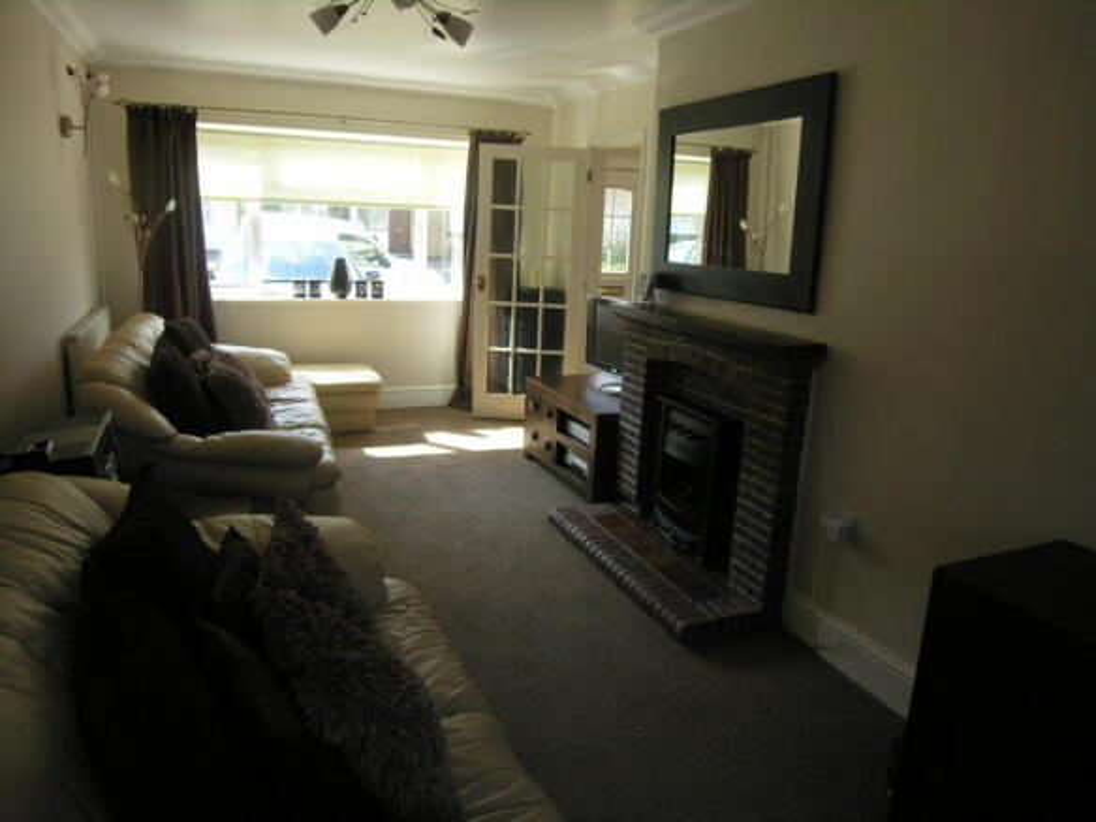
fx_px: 760
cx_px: 548
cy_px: 411
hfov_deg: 71.6
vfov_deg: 56.8
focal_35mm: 24
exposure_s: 1/49
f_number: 3.2
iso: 50
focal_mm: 6.1
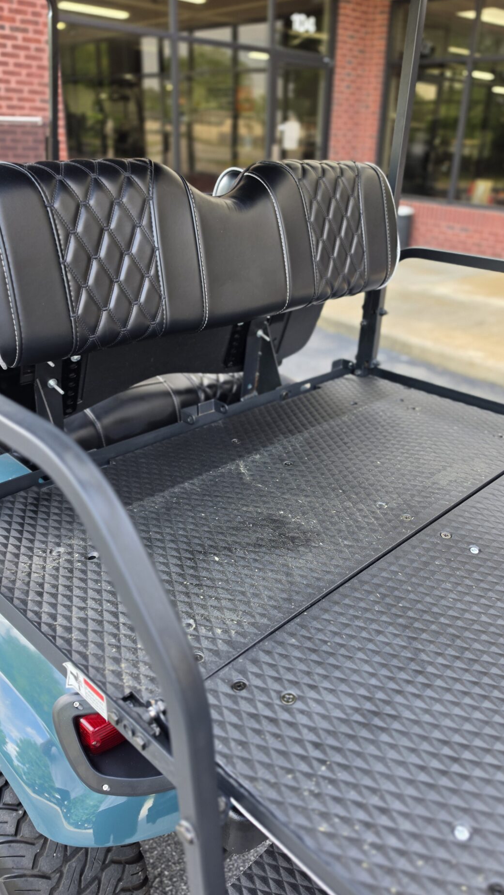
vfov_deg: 71.9
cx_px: 302
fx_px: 618
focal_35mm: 26
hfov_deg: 44.2
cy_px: 454
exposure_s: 1/180
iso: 50
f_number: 1.4
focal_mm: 6.5
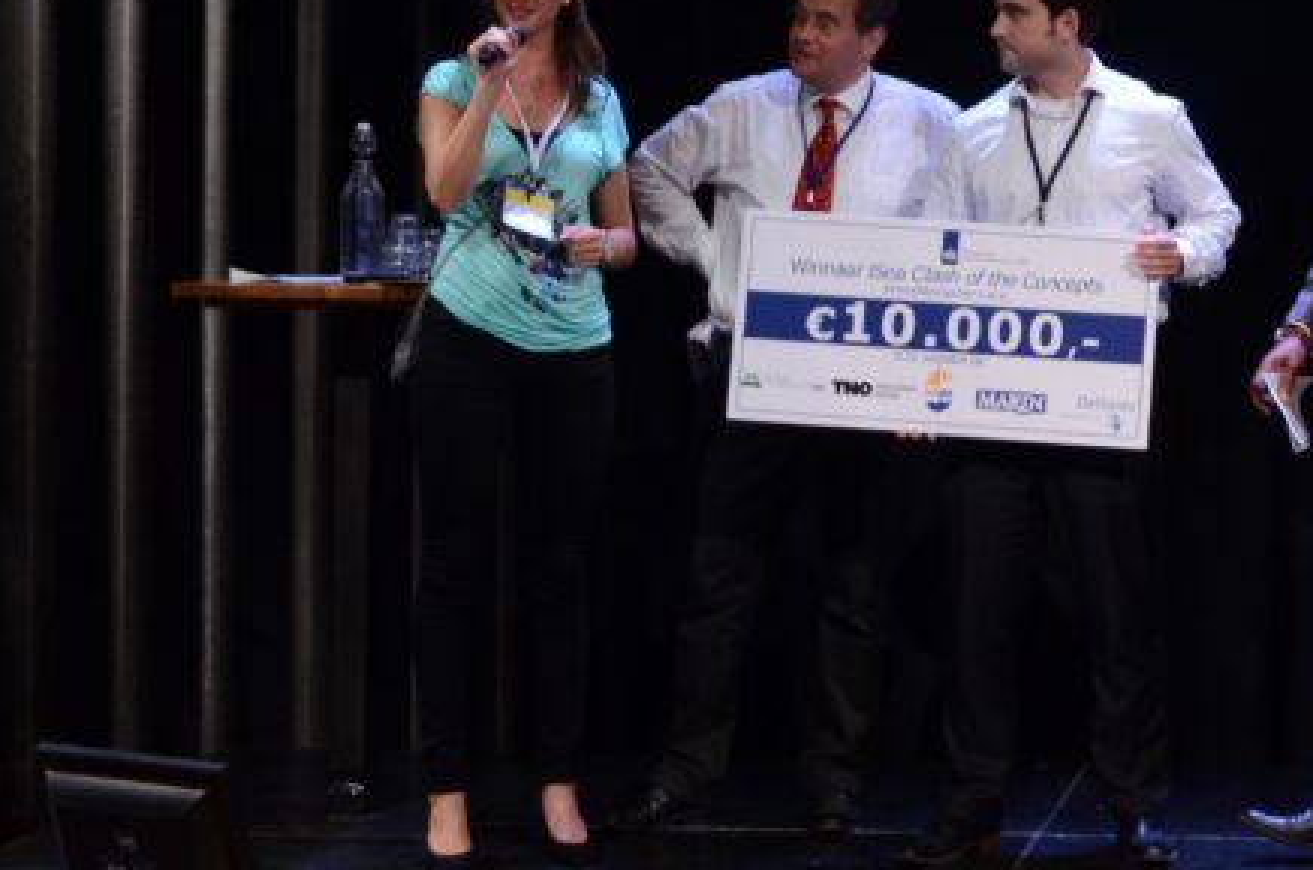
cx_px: 1193
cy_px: -60
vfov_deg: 12.3
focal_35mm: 109
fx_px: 3974
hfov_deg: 18.4
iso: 1250
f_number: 5
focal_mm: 31
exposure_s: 1/80
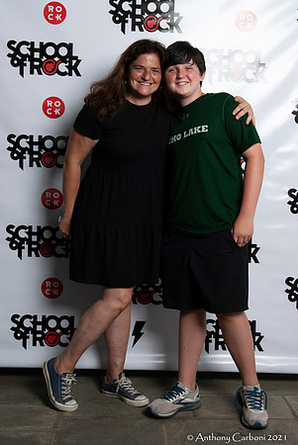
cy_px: 222
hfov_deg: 26.5
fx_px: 632
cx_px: 149
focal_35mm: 51
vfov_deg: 38.8
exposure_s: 1/160
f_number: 5.6
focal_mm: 34
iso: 100
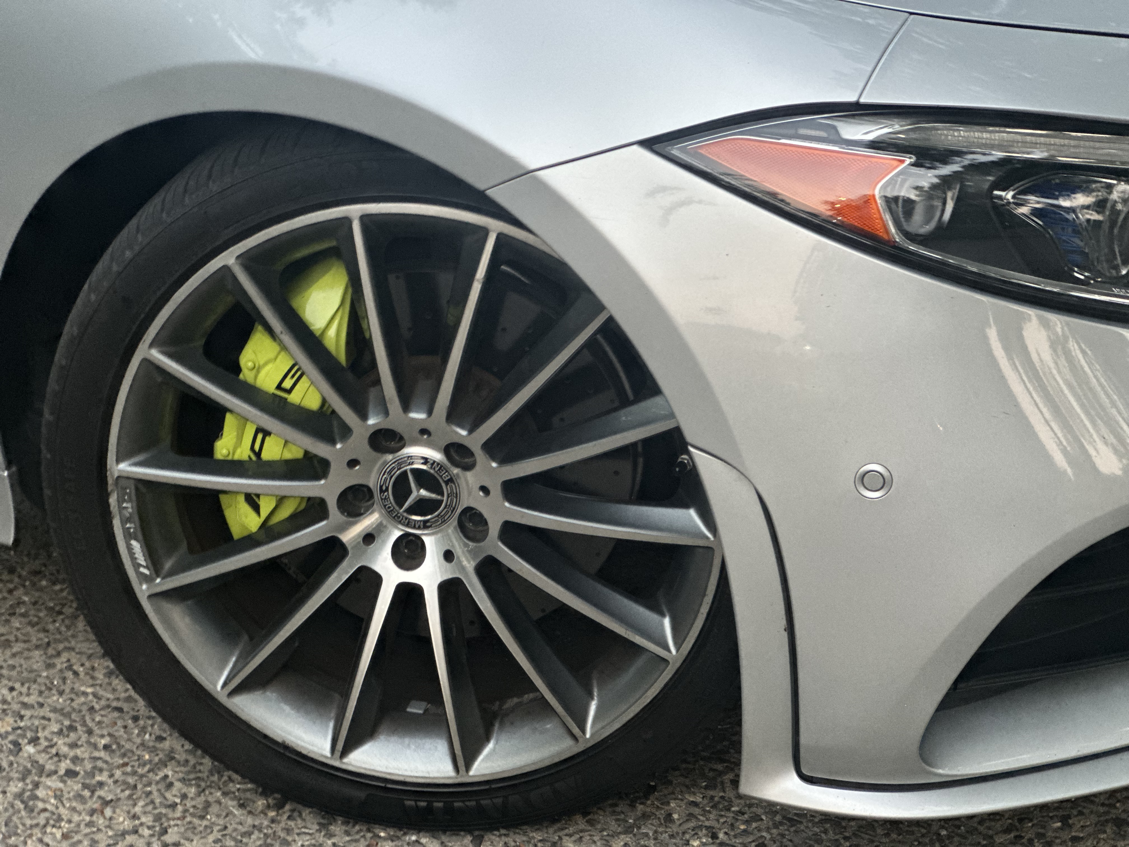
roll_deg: +3.7
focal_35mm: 77
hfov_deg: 25.3
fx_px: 2511
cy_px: 424
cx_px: 564
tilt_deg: -20.8
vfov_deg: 19.1
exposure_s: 1/18
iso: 400
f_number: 2.8
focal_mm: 9
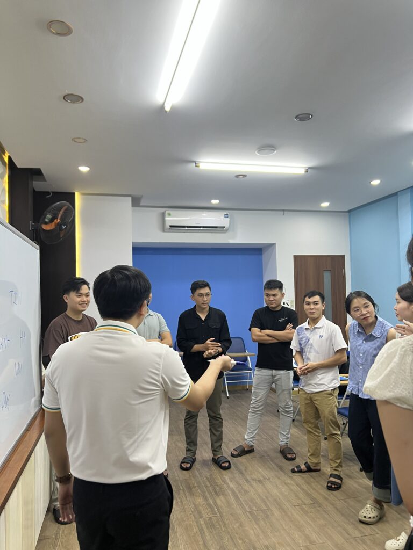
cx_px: 206
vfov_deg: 67.3
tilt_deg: +3.3
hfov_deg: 53.1
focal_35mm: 26
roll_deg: +1.3
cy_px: 275
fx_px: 414
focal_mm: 5.7
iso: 100
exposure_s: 1/50
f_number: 1.5
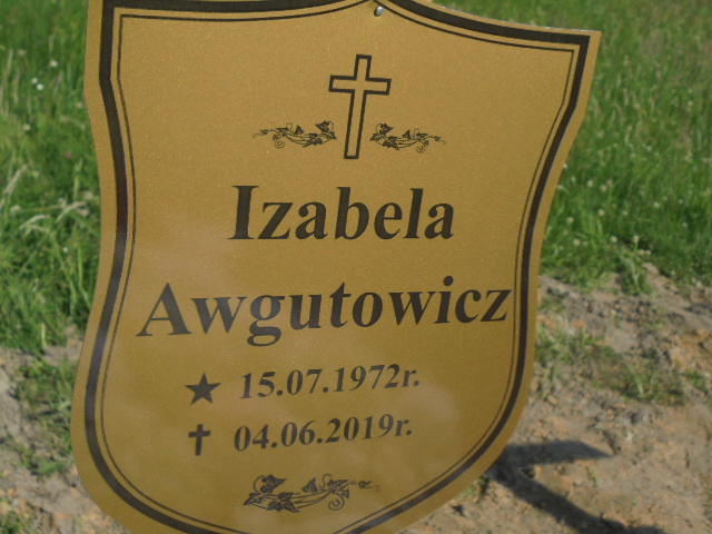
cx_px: 356
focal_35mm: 49
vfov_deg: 29.7
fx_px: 1008
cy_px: 267
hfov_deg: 38.9
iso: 100
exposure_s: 1/800
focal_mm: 8.9
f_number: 4.8
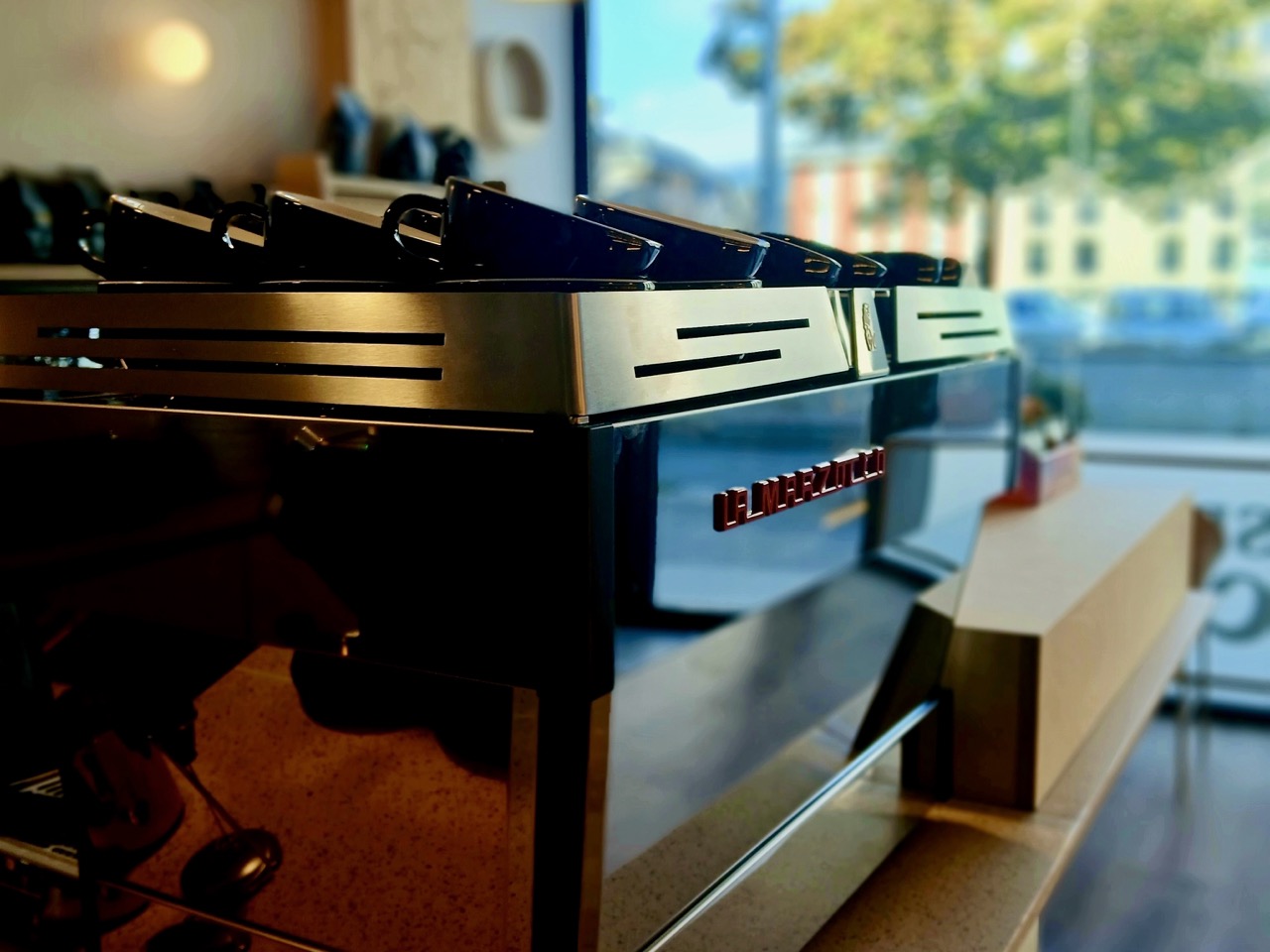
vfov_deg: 53.1
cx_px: 635
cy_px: 476
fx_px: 954
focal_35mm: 26
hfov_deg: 67.3
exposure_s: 1/50
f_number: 1.8
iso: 25
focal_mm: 3.98
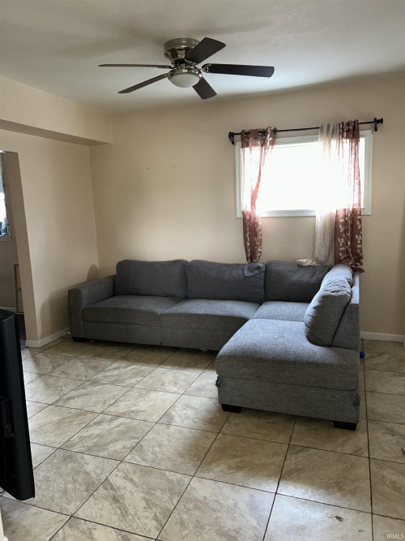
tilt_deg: -8.6
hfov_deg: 53.0
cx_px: 202
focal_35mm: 26
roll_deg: +2.3
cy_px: 270
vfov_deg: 67.3
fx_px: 406
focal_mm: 5.7
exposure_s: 1/15
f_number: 1.5
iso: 80
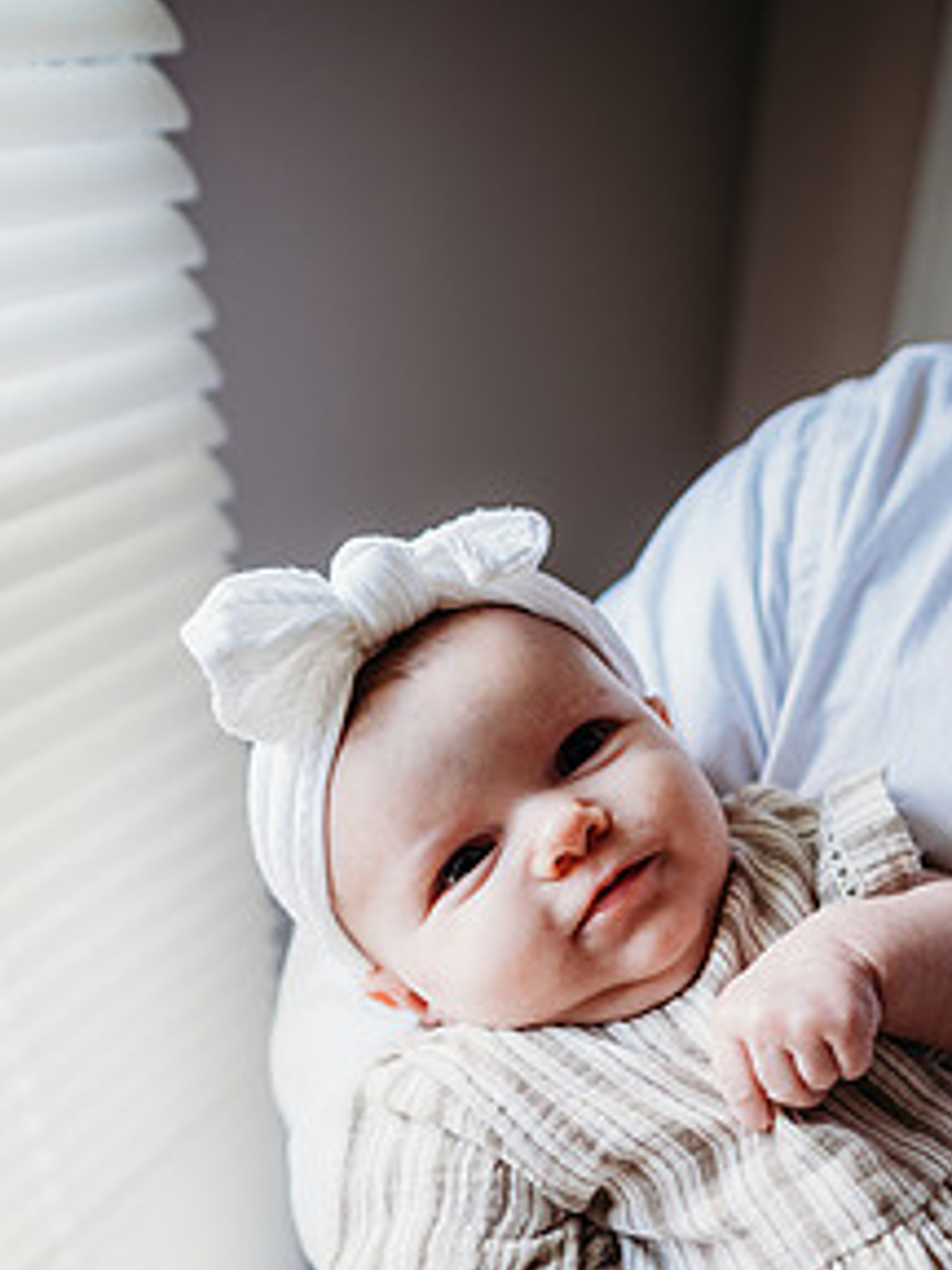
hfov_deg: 39.3
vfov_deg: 49.5
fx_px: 1320
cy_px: 935
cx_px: 621
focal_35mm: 36
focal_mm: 24
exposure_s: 1/200
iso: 320
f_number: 2.5
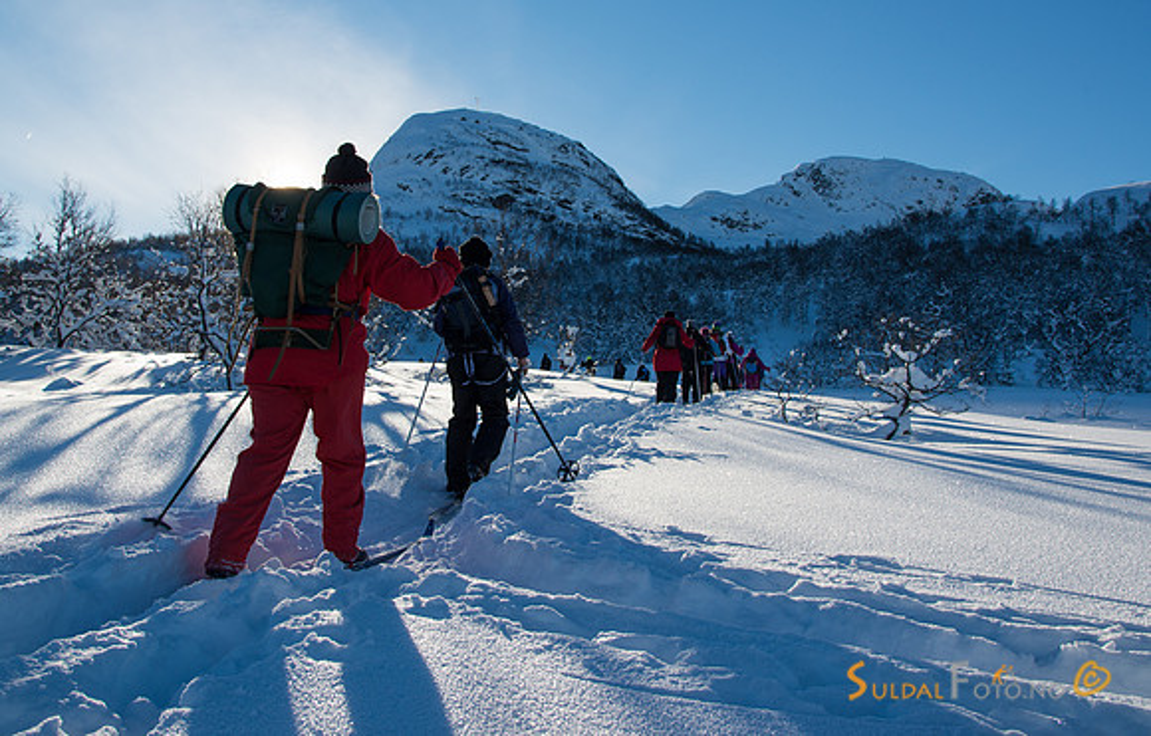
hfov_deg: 57.8
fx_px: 1042
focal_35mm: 33
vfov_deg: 38.6
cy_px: 272
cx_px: 545
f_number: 10
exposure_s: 1/400
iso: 100
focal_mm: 27
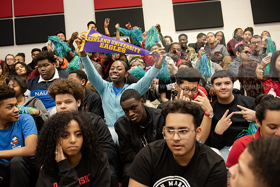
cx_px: 129
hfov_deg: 53.1
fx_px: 280
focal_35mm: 36
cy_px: 98
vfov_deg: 36.9
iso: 1600
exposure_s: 1/100
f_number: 3.5
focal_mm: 32
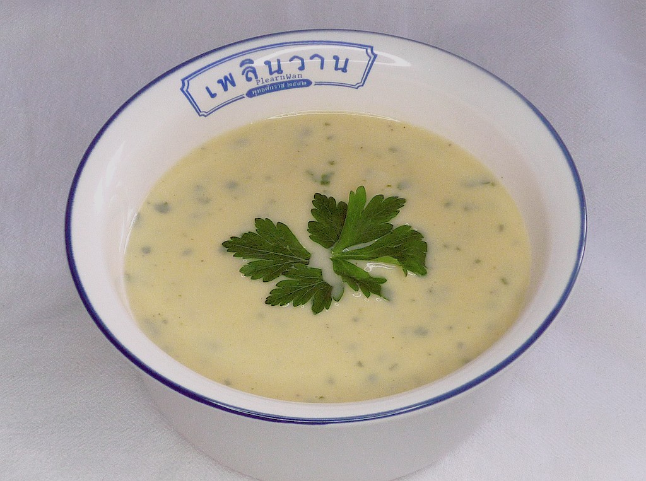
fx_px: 1825
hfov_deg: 20.1
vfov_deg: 15.0
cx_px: 323
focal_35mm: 98
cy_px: 240
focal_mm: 11.4
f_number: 3.9
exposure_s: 1/50
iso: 125
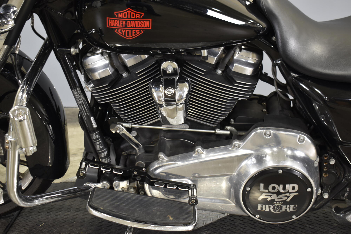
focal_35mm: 60
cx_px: 176
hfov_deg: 33.4
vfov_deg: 22.6
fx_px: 585
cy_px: 117
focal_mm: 40
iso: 400
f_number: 4.8
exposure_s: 1/8
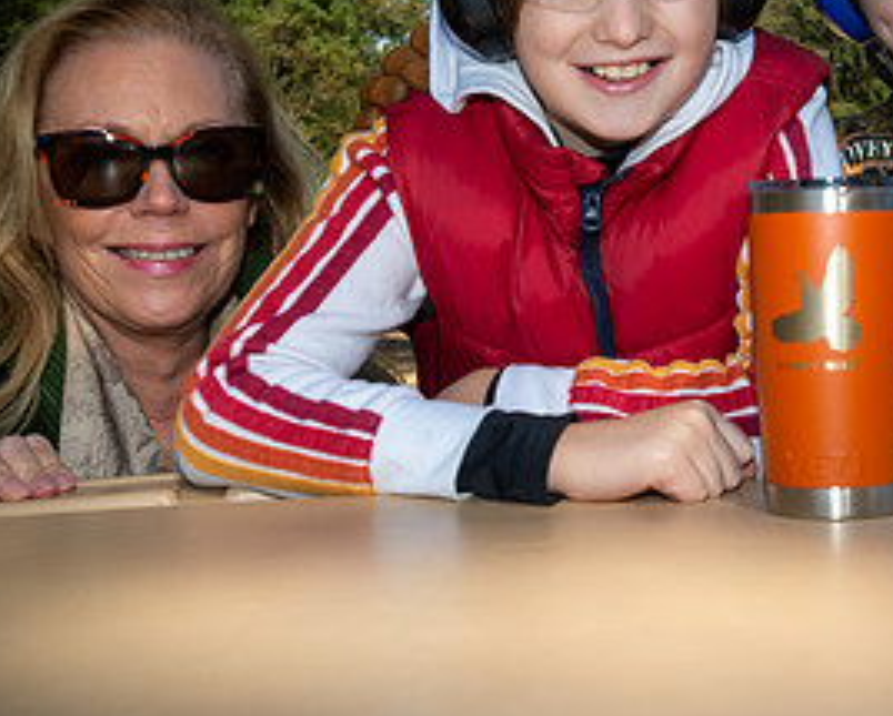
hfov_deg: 26.2
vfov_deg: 21.5
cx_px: 736
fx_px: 1879
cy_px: 273
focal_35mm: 71
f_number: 6.3
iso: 80
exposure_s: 1/250
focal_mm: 35
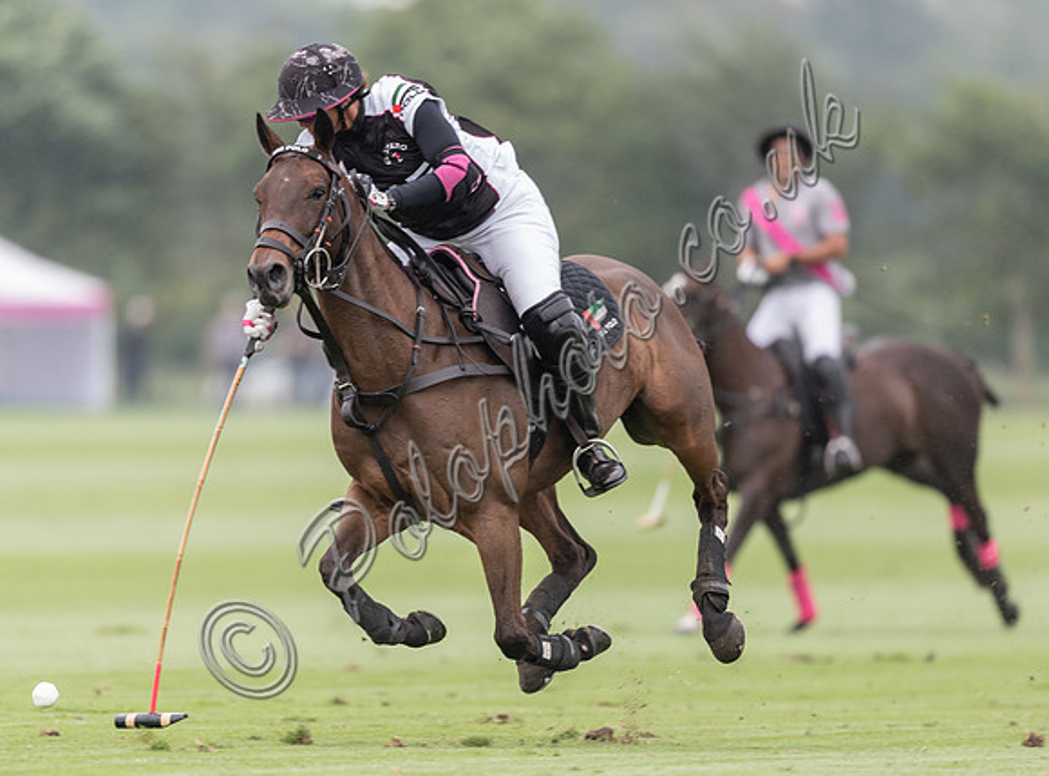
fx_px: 19384
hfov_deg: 3.1
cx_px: 501
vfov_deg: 2.3
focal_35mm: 643
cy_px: 370
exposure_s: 1/1250
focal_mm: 500
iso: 800
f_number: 4
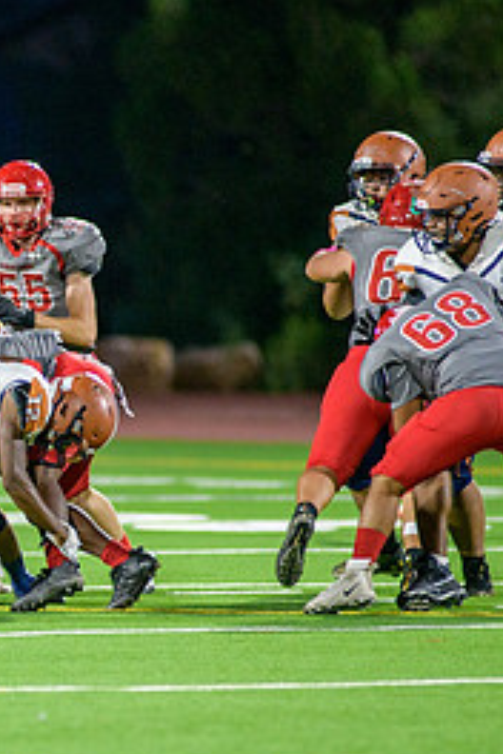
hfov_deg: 2.1
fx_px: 13810
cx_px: -103
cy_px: 436
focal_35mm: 659
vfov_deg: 3.1
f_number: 2.8
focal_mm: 300
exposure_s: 1/400
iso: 1600
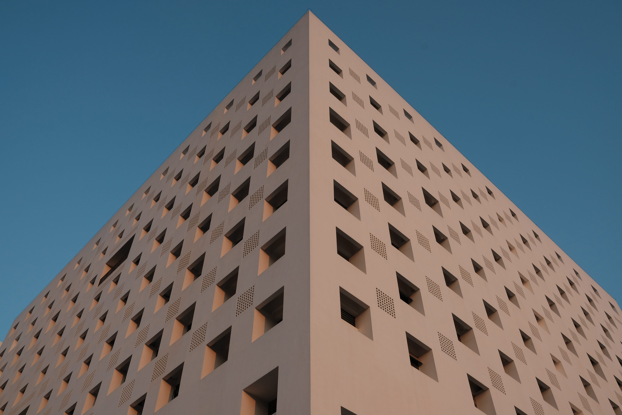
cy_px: 208
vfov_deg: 37.9
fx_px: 605
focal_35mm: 35
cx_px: 311
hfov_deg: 54.4
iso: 500
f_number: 16
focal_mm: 23
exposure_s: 1/125
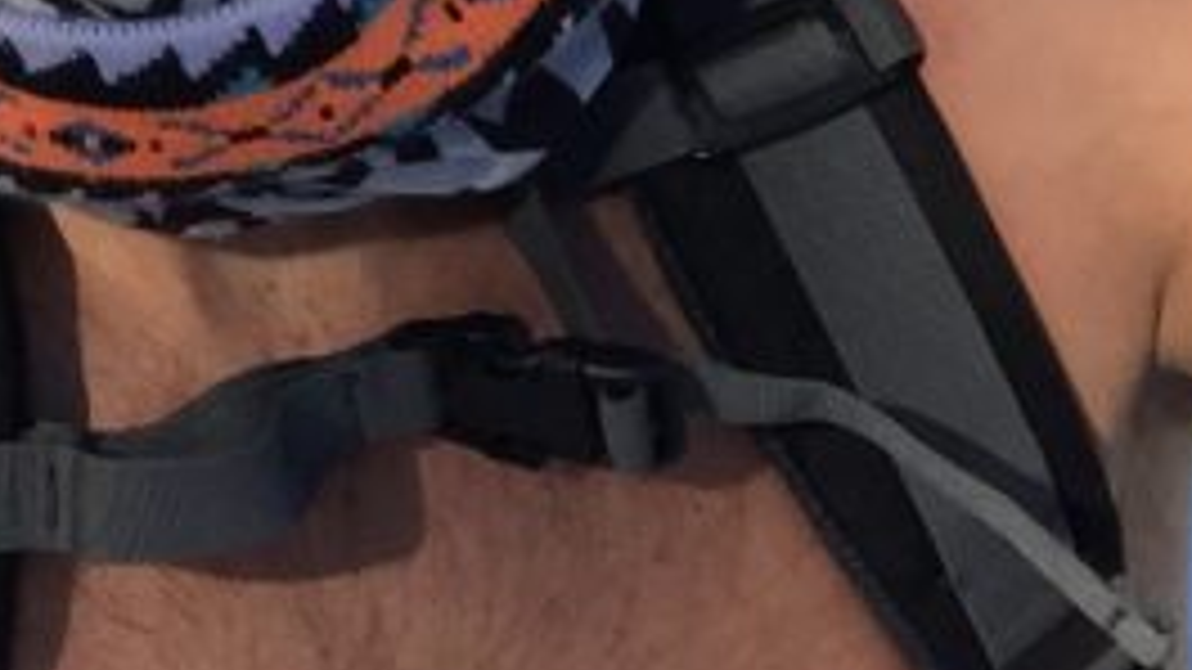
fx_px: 2592
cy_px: -402
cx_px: -99
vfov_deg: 13.7
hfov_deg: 24.3
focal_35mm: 82
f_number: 2.2
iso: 32
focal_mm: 2.65
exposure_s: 1/1783
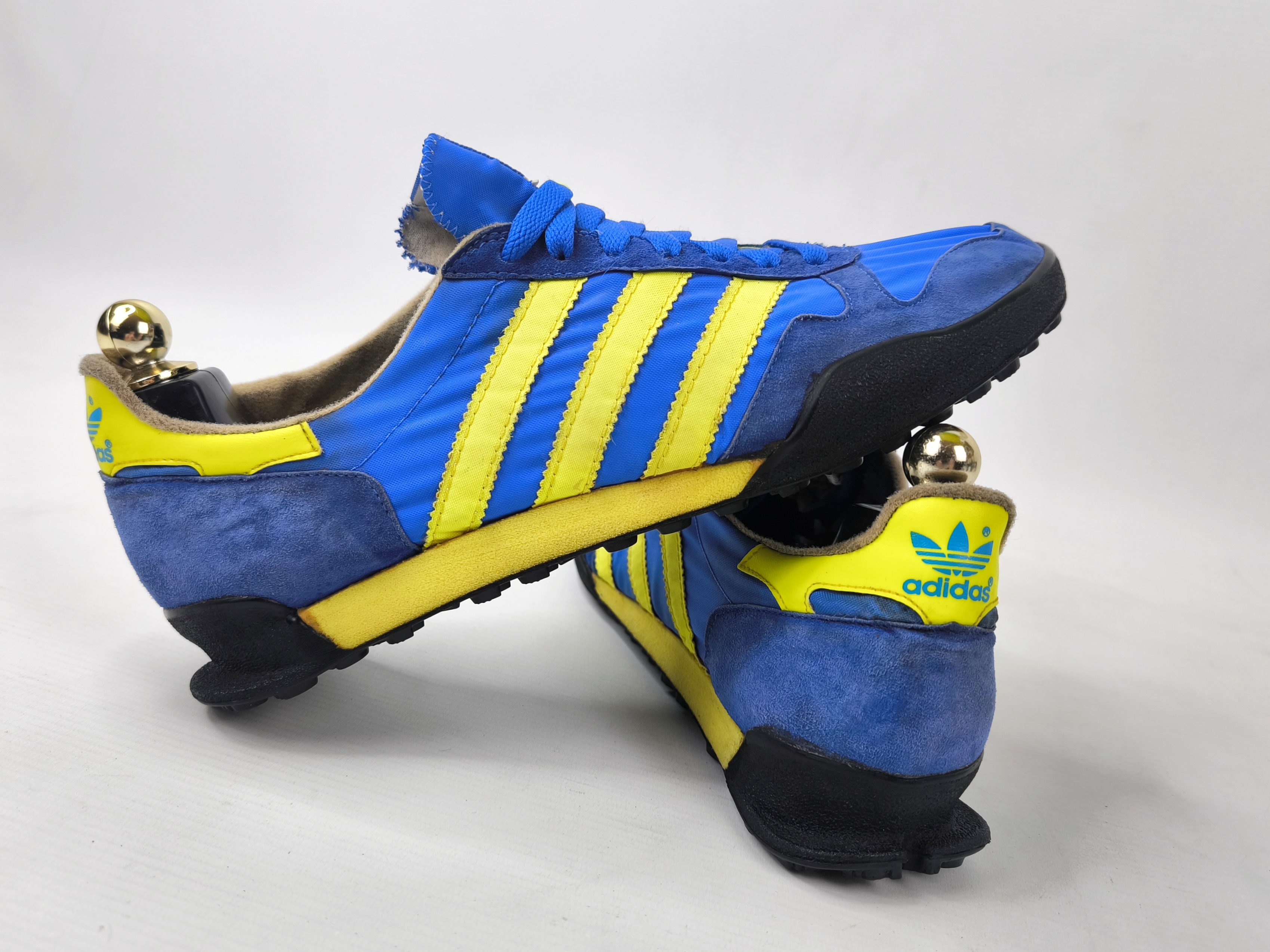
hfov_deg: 71.6
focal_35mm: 24
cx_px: 635
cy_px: 476
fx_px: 881
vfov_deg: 56.8
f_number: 1.9
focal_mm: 6.92
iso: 50
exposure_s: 1/100
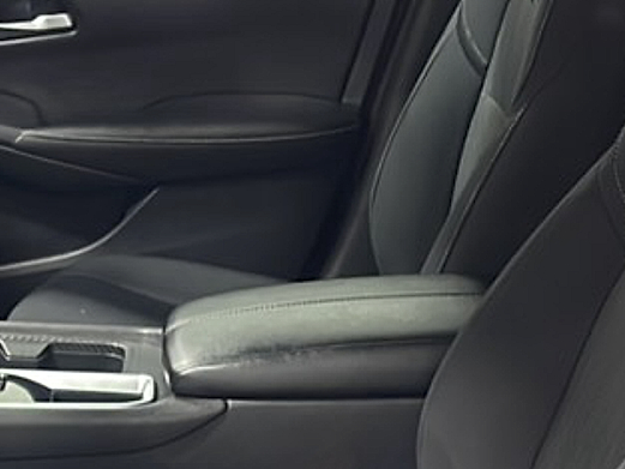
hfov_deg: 22.1
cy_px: 494
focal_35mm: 86
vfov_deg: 16.7
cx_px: 47
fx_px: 1553
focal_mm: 5.1
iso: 320
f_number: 1.6
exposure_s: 1/40
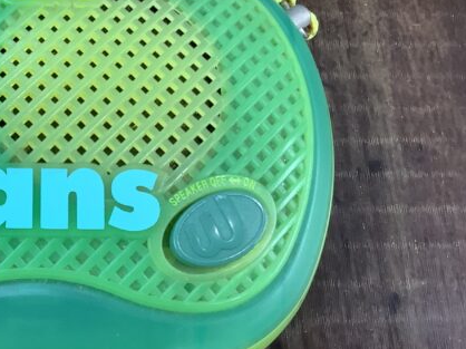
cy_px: 168
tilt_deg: -70.6
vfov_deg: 25.6
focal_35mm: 57
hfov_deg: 32.0
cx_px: 40
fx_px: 767
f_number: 2.4
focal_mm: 3.3
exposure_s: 1/50
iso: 160
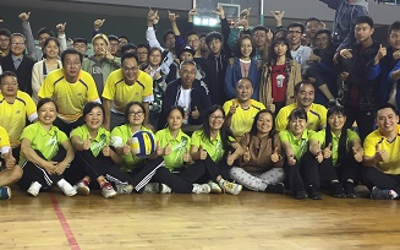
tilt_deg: -3.9
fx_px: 512
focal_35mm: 47
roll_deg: -2.7
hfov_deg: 42.5
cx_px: 161
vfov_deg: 27.4
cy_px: 143
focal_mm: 4.15
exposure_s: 1/33
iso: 40
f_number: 2.2
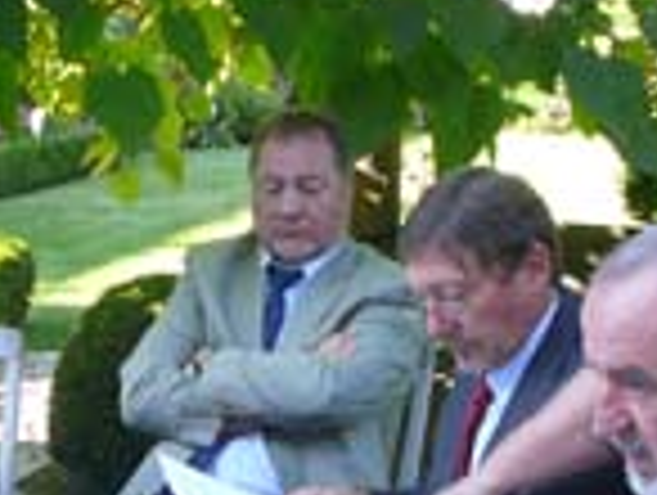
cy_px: 313
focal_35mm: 84
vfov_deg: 17.6
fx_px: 1597
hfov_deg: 23.1
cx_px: 207
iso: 80
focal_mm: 5.2
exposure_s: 1/60
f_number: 2.8
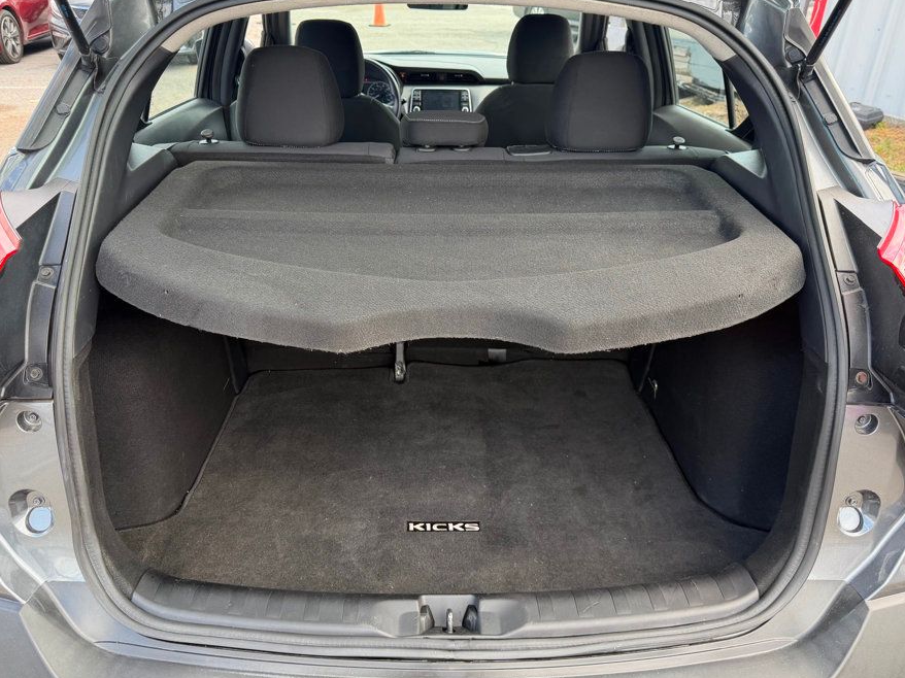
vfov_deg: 49.7
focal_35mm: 28
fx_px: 732
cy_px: 336
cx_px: 444
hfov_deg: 63.5
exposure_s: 1/171
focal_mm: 6.76
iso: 80
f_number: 1.78
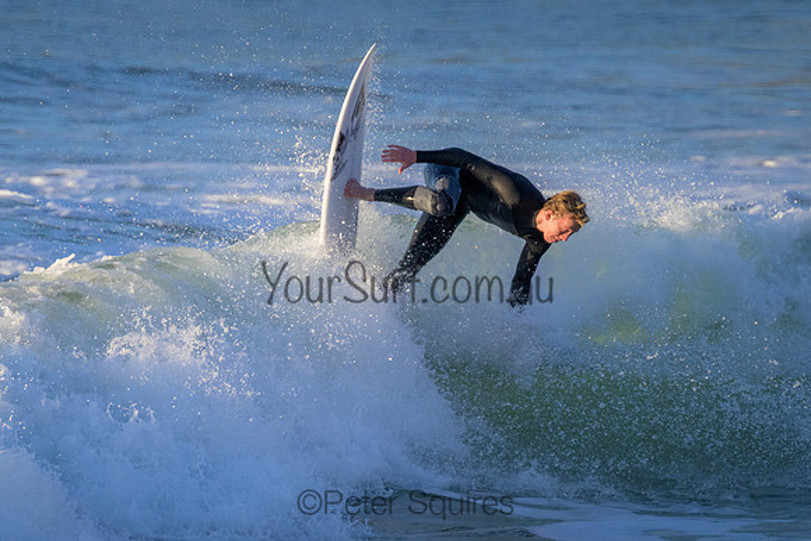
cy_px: 288
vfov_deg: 1.3
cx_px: 372
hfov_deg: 1.9
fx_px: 24457
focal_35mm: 1085
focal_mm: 800
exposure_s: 1/1000
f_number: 11
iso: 2800
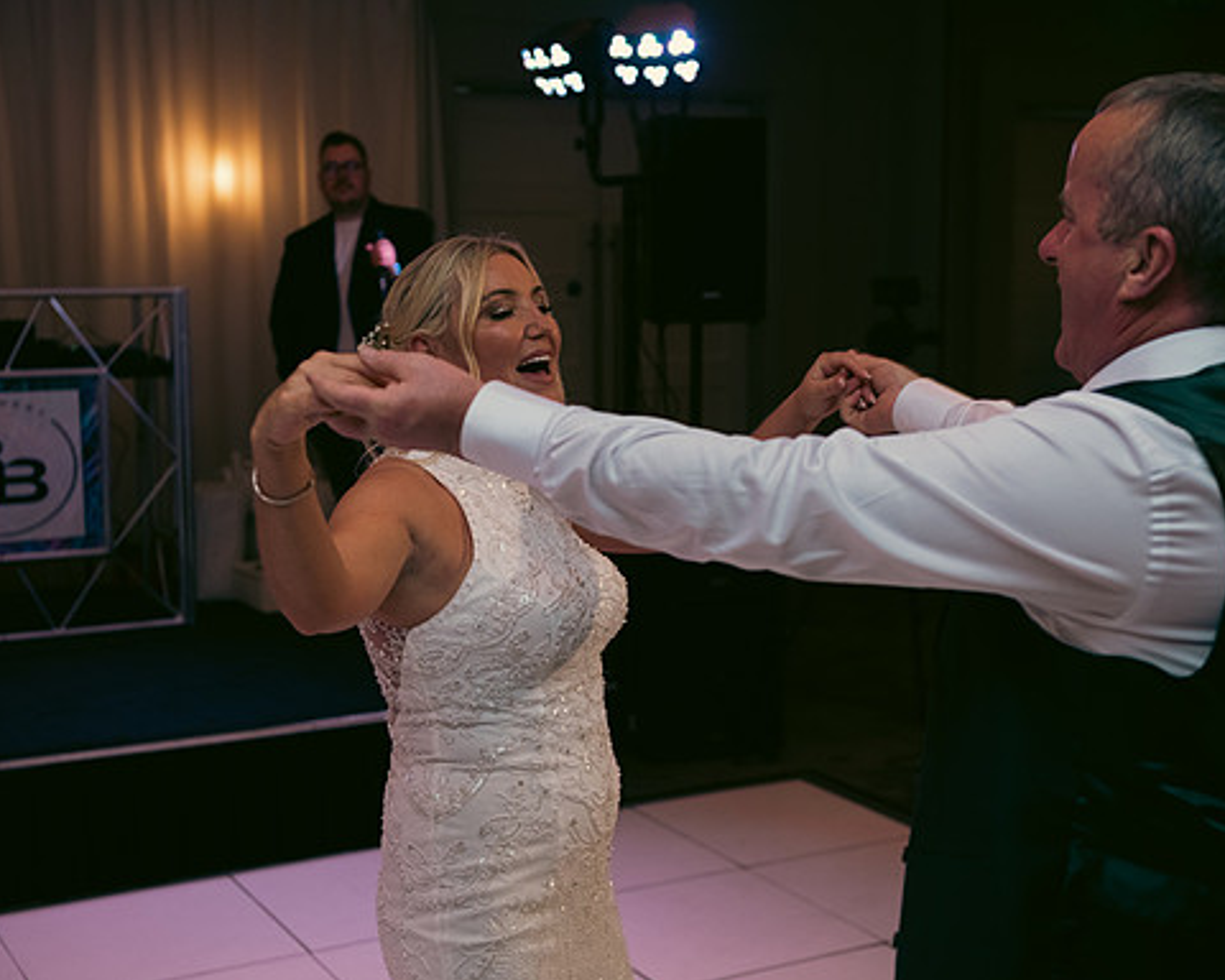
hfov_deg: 36.7
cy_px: 491
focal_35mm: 51
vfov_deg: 29.7
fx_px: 1849
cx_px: 607
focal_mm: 45
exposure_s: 1/160
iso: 800
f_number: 3.5
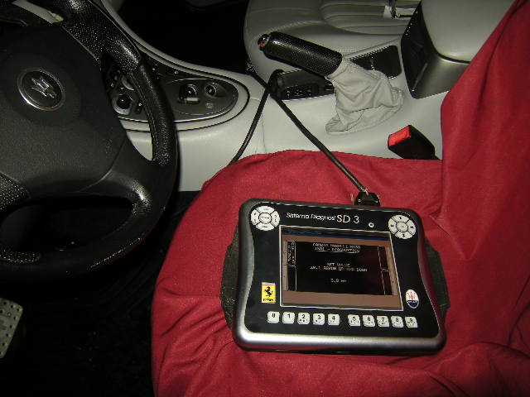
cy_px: 198
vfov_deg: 49.7
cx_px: 265
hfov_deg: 63.4
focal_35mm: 28
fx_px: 429
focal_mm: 4.7
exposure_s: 1/60
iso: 64
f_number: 2.8
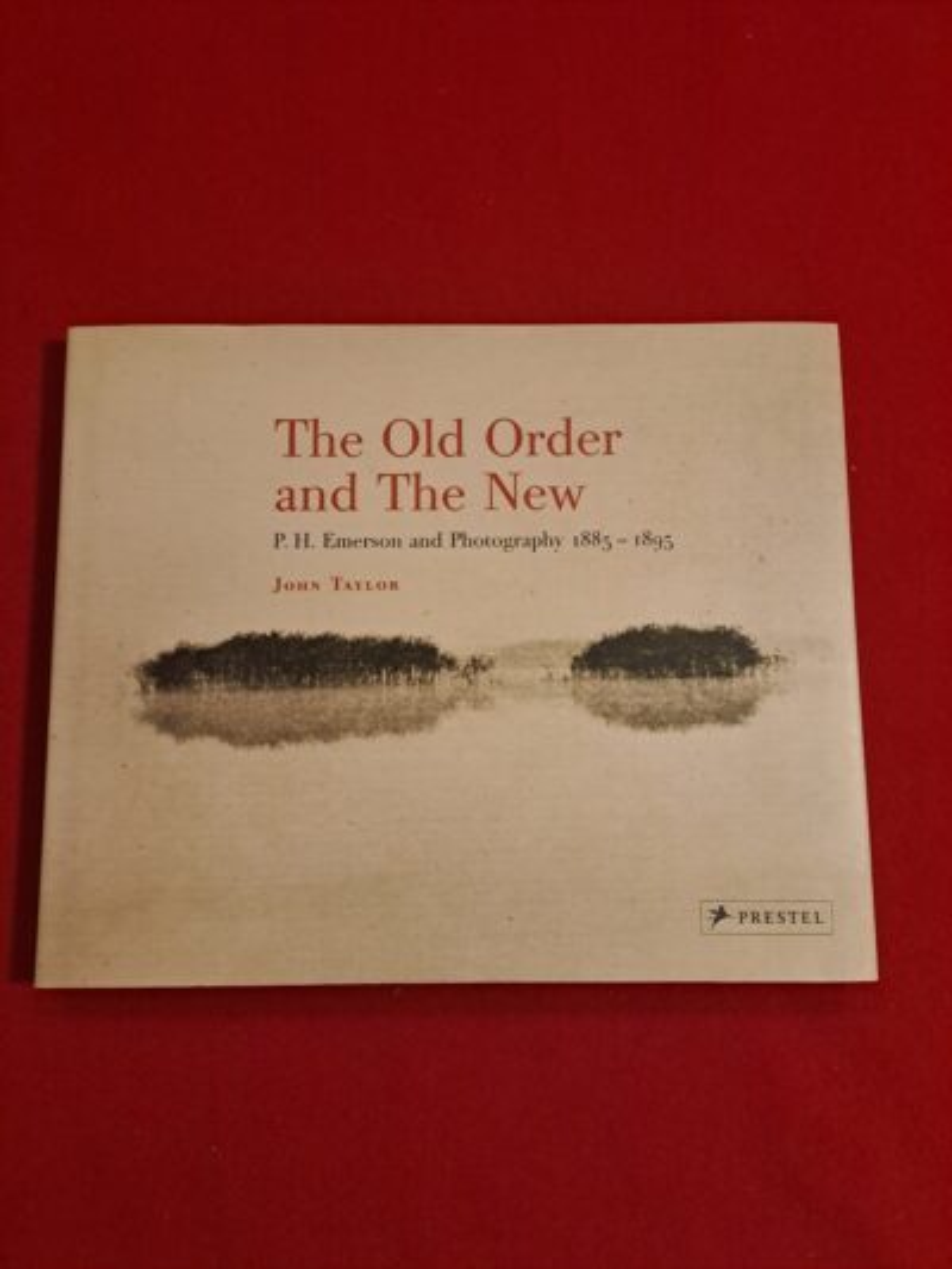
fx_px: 916
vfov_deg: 69.4
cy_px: 634
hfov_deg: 54.9
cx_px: 476
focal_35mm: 25
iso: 320
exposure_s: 1/50
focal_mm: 4.65
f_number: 1.8
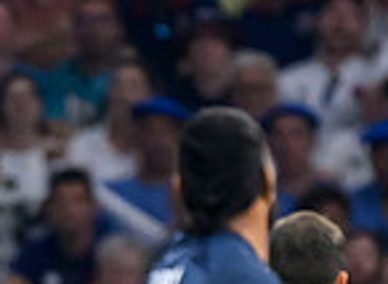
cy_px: 485
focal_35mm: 3632
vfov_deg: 0.4
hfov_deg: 0.6
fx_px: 40378
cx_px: -259
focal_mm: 560
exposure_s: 1/1250
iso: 4000
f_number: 4
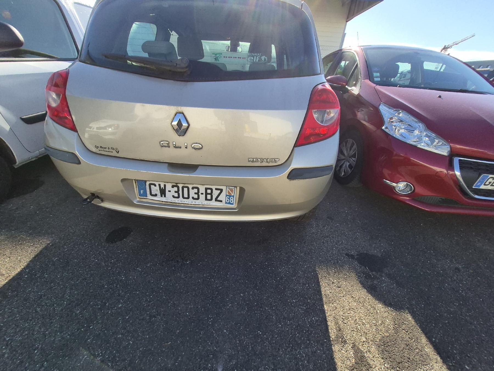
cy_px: 186
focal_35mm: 13
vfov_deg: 89.9
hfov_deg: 106.2
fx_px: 186
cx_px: 247
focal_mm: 1.74
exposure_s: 1/1111
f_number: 2.2
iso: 40
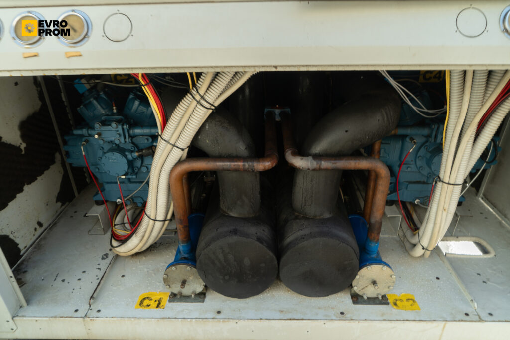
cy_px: 170
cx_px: 255
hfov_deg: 73.7
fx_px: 340
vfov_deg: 53.1
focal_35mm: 24
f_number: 8
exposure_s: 1/5
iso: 100
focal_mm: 24
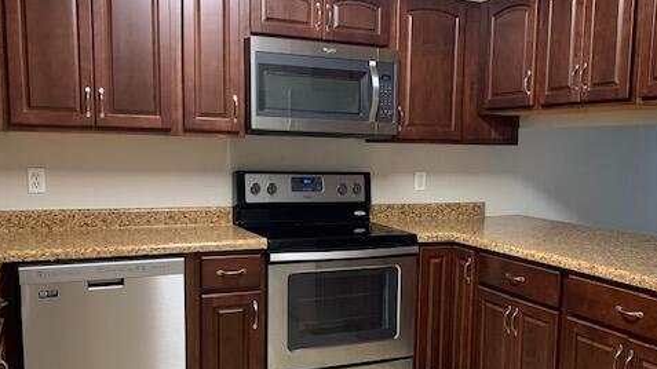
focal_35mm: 38
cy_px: 241
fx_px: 662
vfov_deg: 31.0
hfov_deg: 52.5
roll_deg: -1.0
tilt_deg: -8.0
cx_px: 391
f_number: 1.8
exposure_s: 1/60
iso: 200
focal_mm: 4.25
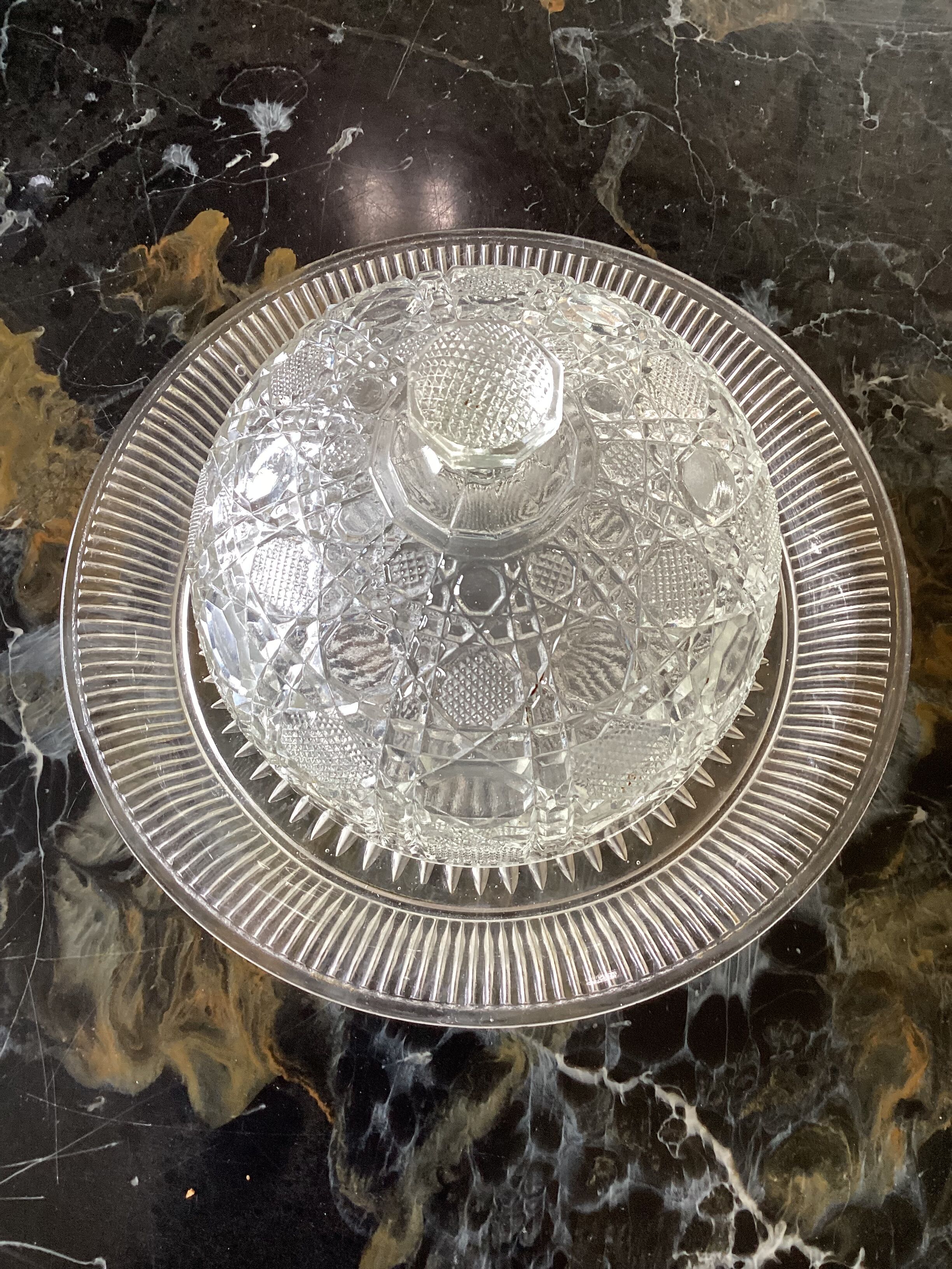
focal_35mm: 31
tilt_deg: -71.3
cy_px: 634
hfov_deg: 45.4
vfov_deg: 58.4
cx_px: 476
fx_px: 1137
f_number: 2.4
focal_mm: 3.3
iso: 100
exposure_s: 1/60
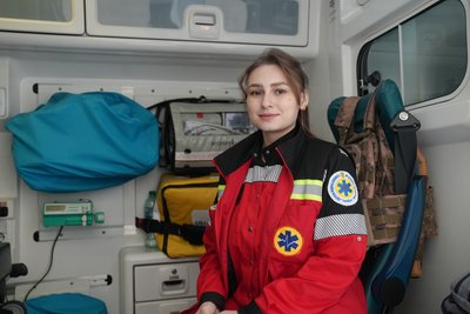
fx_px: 444
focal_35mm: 34
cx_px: 235
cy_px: 157
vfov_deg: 38.9
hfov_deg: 55.8
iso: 1250
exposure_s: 1/160
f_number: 4
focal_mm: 34
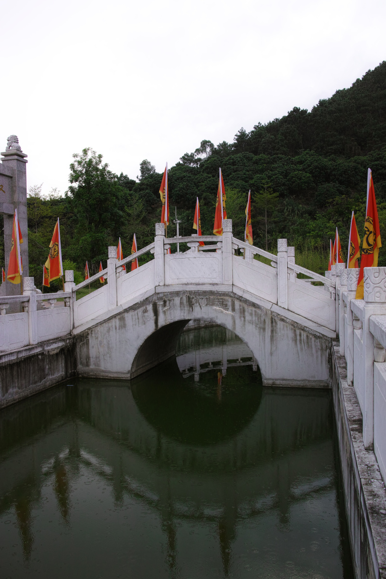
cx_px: 193
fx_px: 450
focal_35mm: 28
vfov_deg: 65.5
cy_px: 290
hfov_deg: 46.4
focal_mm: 19
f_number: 4
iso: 100
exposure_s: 1/200
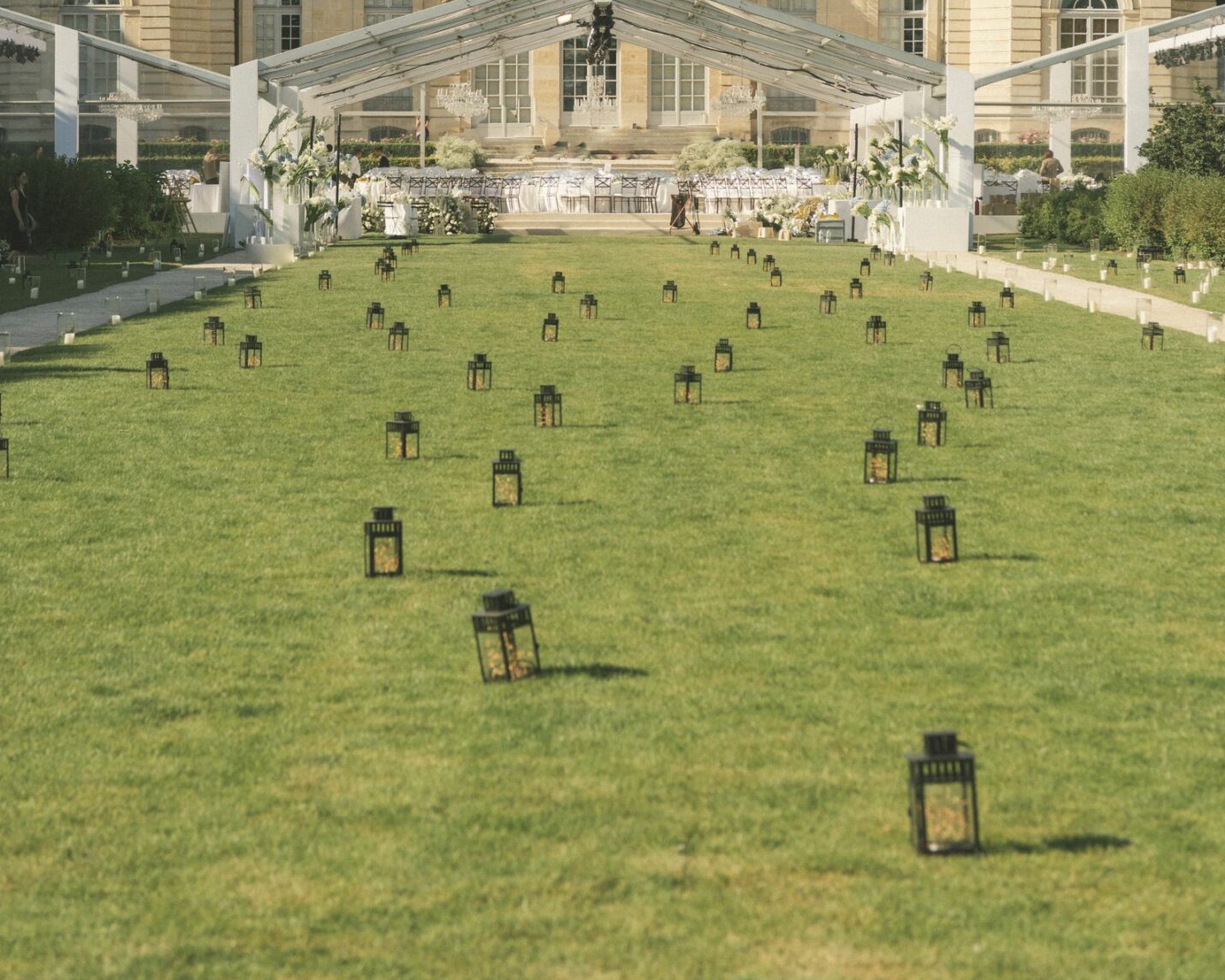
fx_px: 3336
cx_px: 610
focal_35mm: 92
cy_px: 108
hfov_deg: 20.8
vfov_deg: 16.5
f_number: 4.5
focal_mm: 65
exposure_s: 1/2000
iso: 250
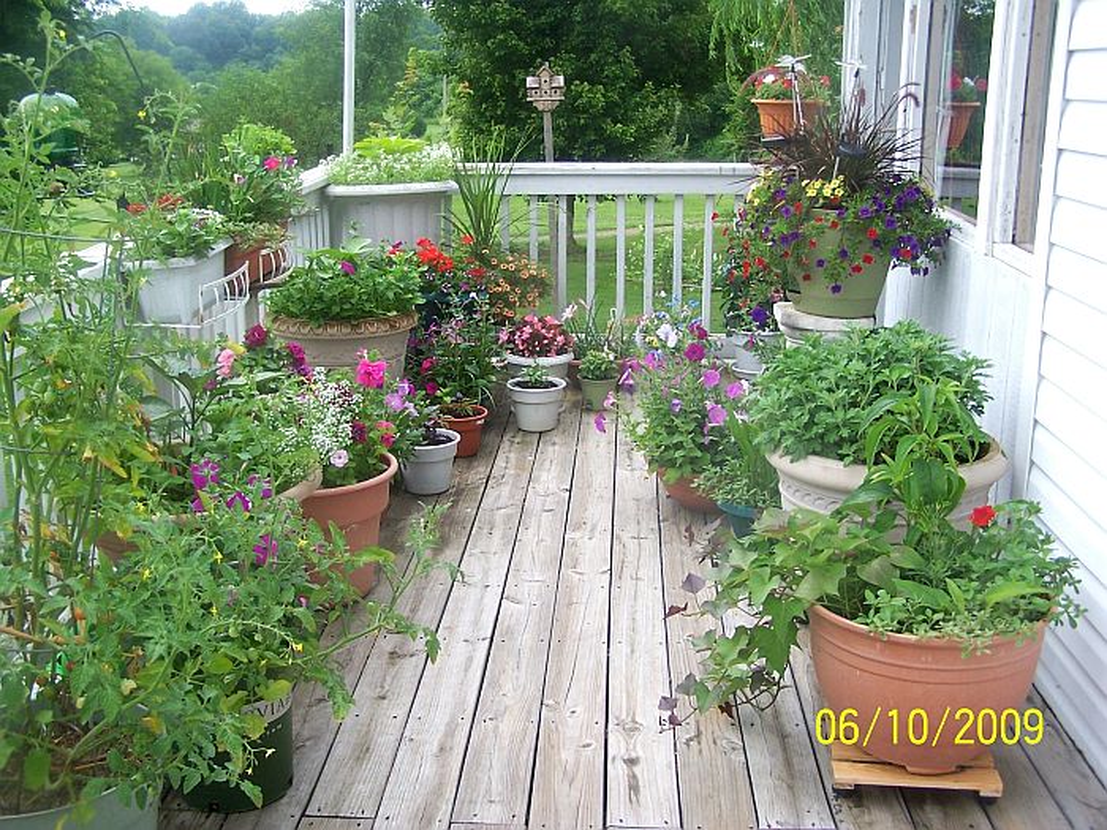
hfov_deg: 46.8
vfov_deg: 36.0
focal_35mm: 40
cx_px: 554
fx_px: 1279
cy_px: 415
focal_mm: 6.7
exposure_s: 1/250
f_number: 2.8
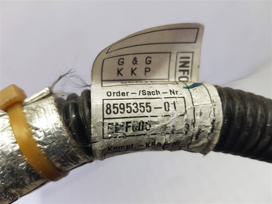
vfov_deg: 53.1
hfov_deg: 67.3
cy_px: 102
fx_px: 204
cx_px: 136
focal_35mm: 26
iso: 50
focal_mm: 4.2
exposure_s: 1/100
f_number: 1.7
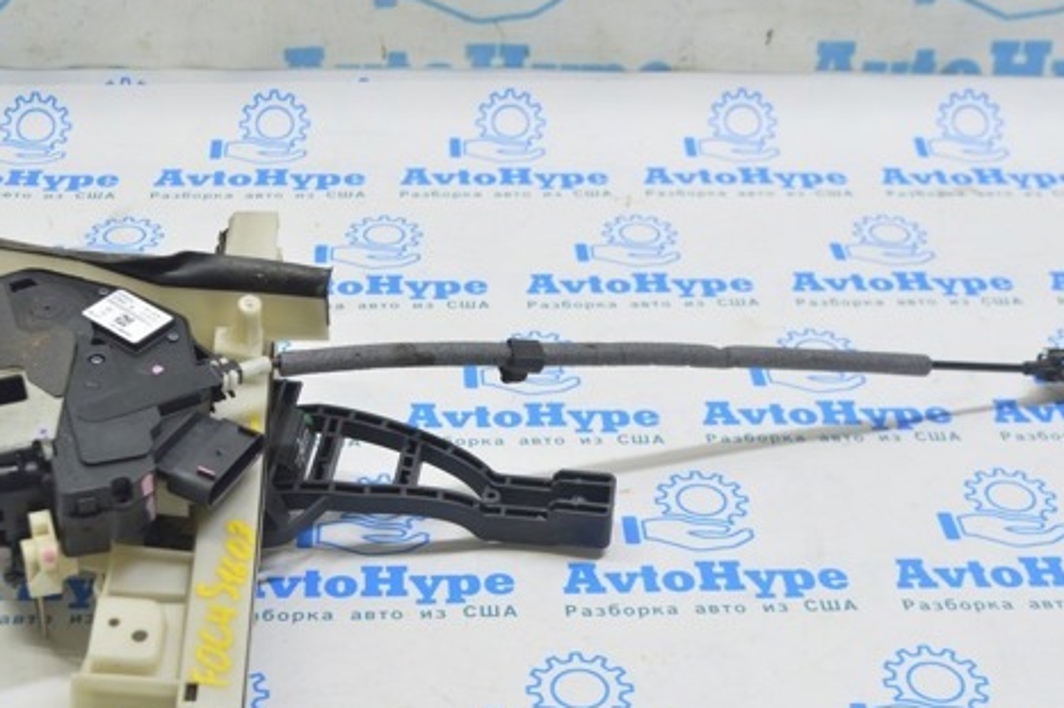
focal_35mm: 60
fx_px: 1763
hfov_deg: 33.6
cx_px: 489
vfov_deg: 22.6
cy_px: 458
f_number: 5.6
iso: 400
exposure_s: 1/20
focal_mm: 29
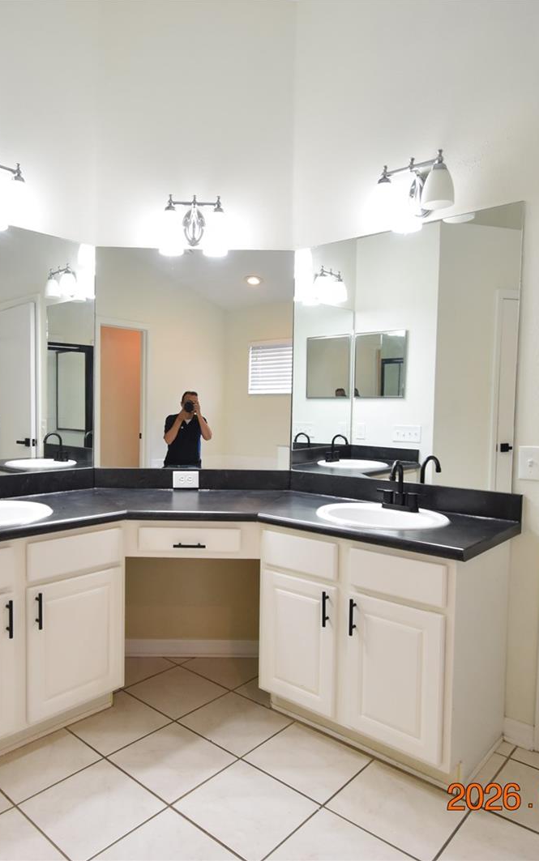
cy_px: 430
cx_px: 208
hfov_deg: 52.6
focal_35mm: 23
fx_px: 540
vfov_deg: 77.1
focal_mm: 10
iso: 560
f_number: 4
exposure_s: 1/60
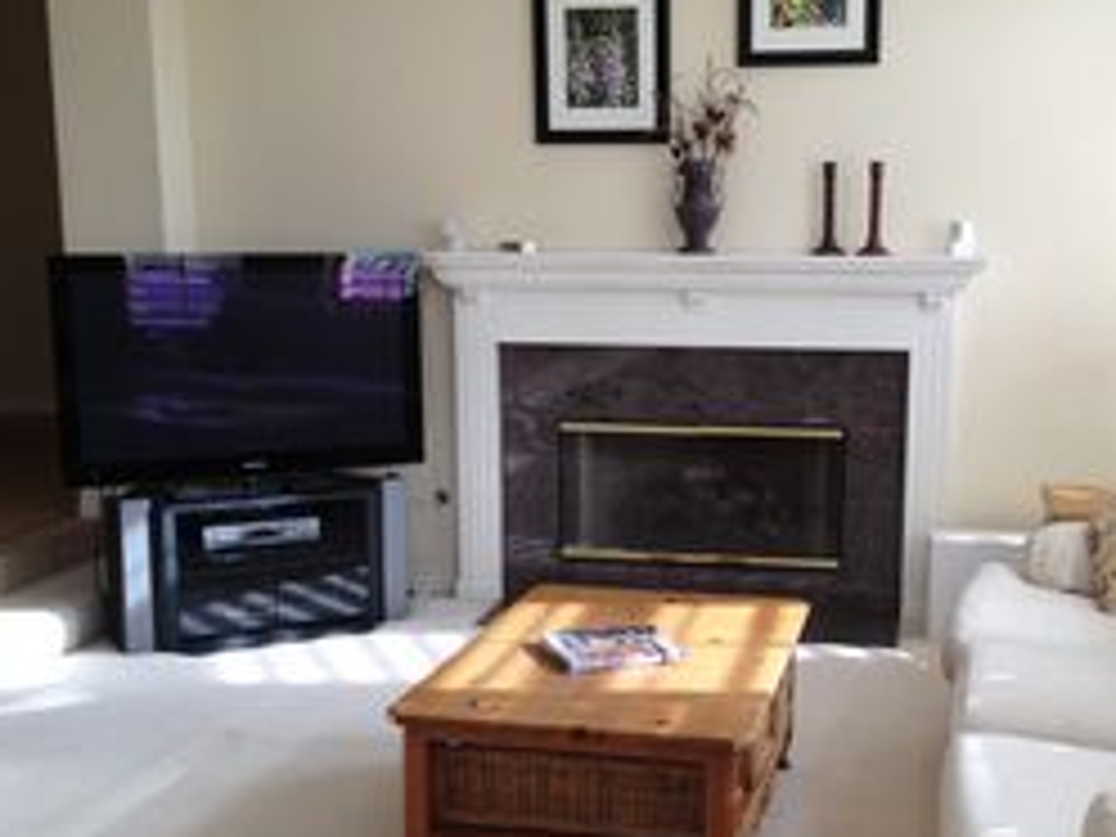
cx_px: 657
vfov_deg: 28.0
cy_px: 508
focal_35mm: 52
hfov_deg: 36.7
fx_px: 1676
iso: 80
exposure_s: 1/120
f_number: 2.4
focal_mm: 4.28
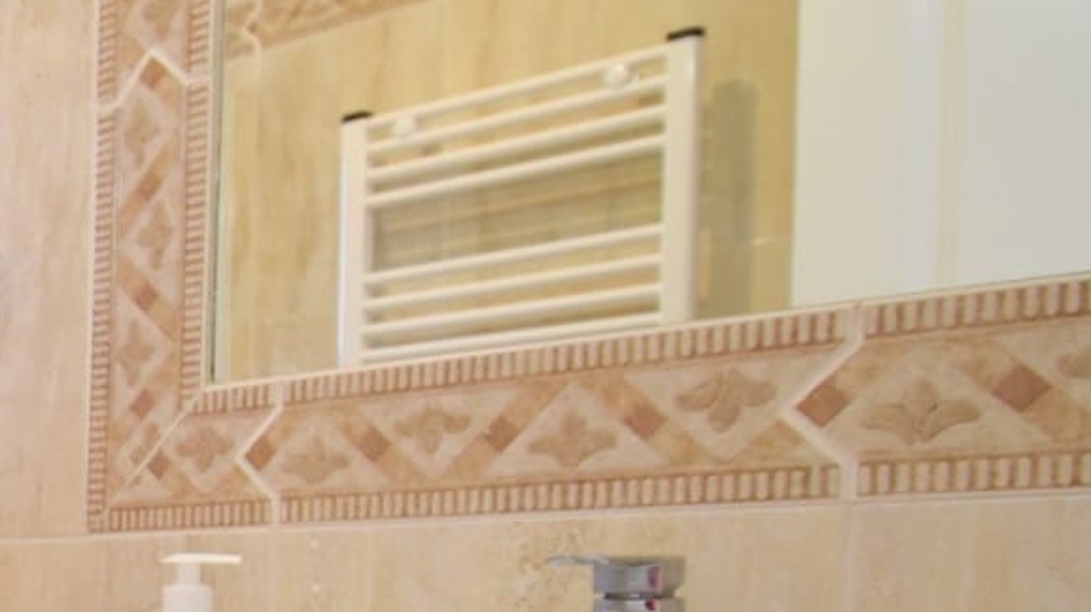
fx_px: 1417
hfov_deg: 31.8
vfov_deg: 22.7
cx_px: -338
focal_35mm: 49
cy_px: 703
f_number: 4.5
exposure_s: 1/60
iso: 400
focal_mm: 10
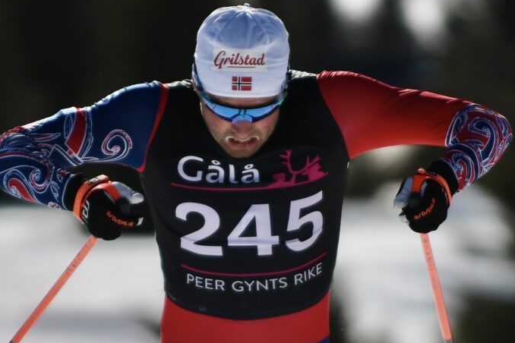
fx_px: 3648
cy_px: 162
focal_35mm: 255
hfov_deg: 8.1
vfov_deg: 5.4
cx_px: 244
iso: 100
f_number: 2.8
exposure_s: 1/8000
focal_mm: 150
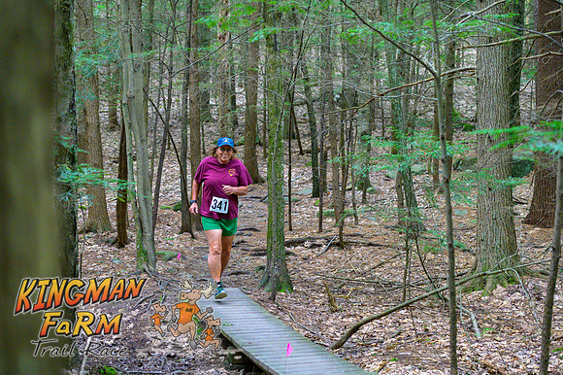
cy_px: 188
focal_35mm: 70
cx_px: 282
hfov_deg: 28.9
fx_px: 1094
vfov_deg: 19.4
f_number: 4
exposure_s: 1/320
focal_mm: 70
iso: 8000
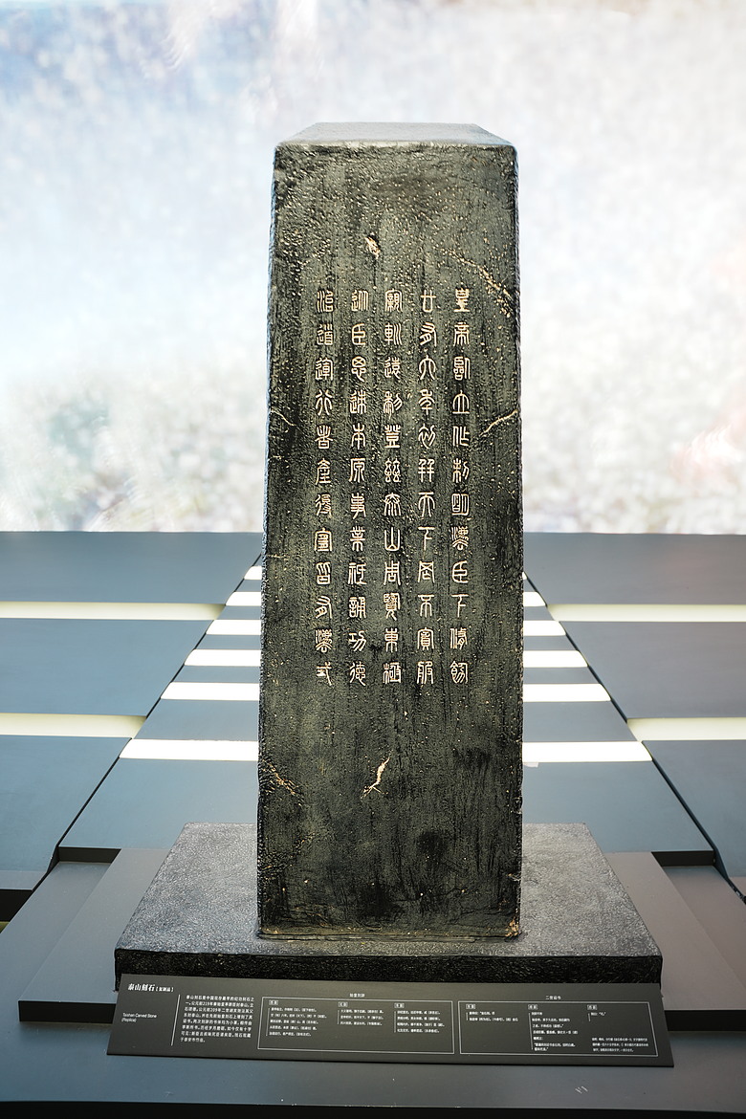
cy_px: 560
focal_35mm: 25
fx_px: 777
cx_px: 373
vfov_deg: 71.5
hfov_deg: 51.3
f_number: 2.8
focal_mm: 25
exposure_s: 1/5
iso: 125
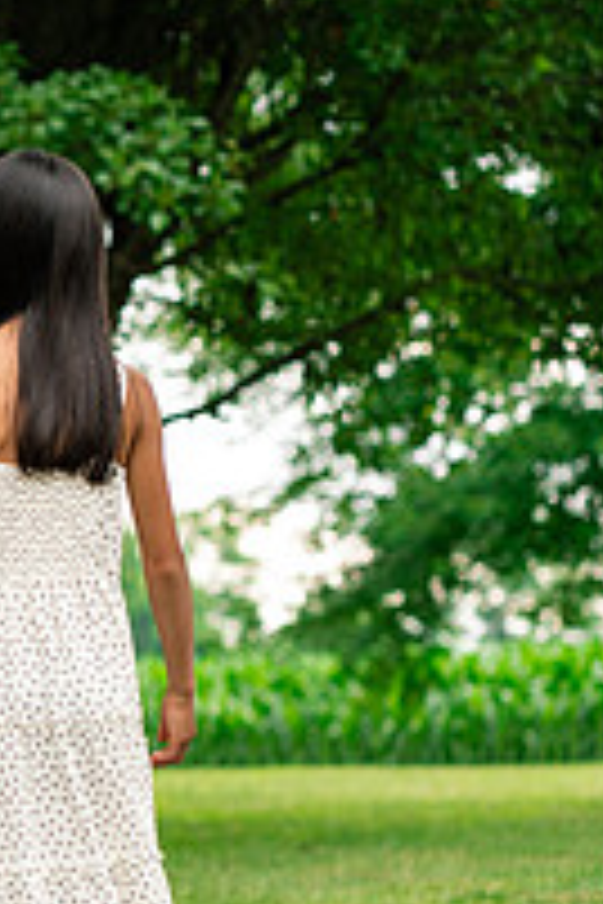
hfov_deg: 5.3
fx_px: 6431
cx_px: -591
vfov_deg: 8.0
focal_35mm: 256
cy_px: 544
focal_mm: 85
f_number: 3.5
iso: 500
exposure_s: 1/500
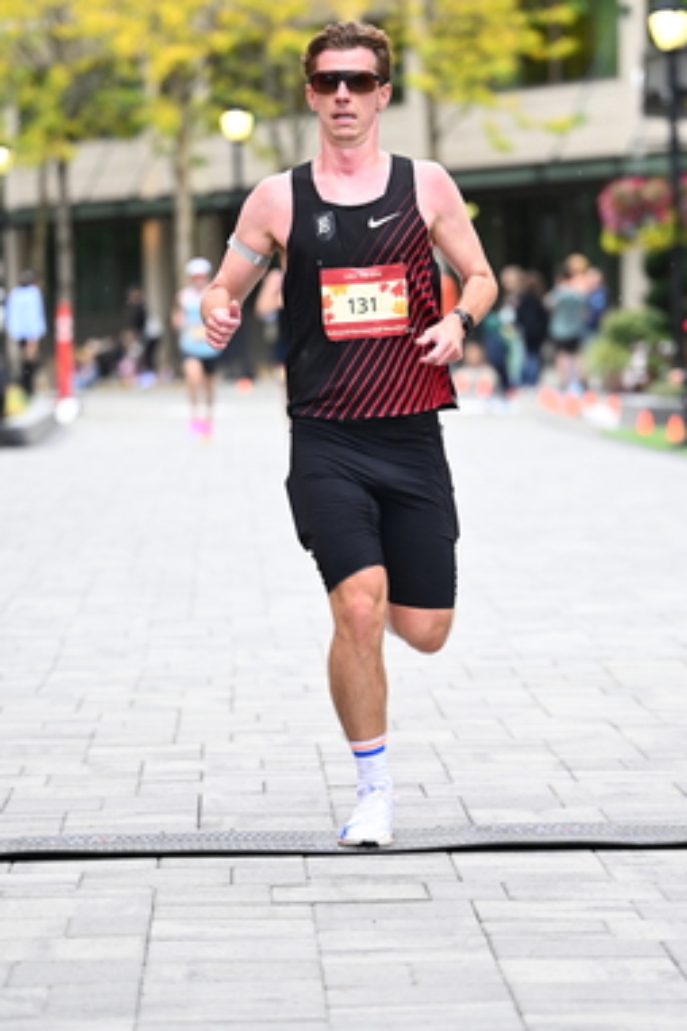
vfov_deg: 12.9
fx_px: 4551
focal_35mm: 159
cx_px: 388
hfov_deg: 8.6
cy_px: 498
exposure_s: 1/1250
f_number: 2.8
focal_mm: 110
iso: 1600
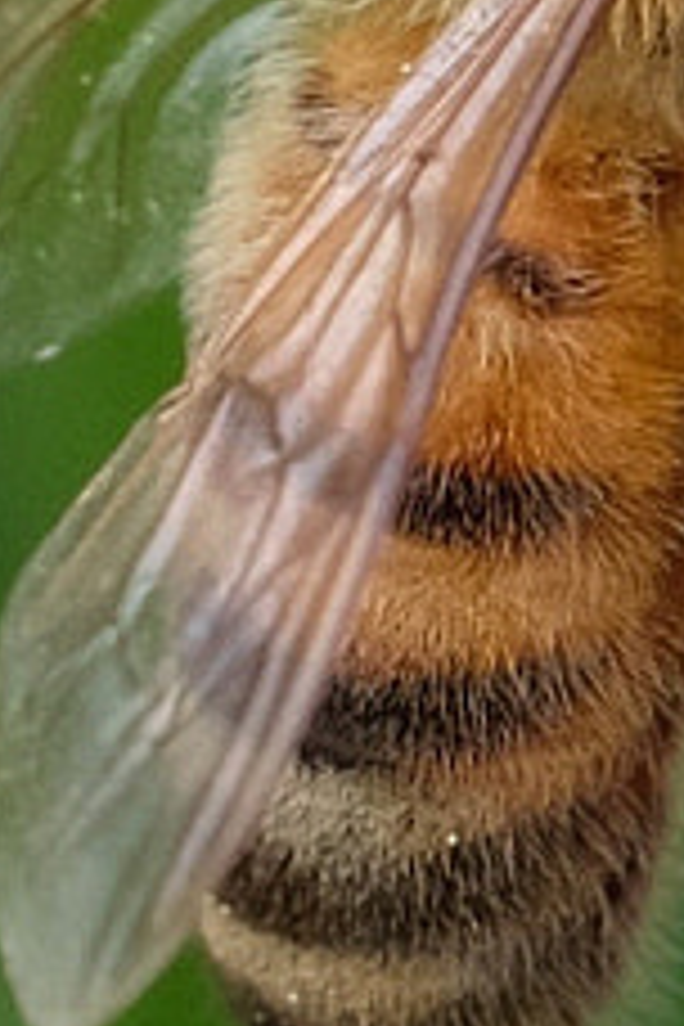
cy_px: -585
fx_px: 9803
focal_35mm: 344
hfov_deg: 3.9
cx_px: 1616
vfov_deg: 5.9
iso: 800
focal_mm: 32.9
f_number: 8
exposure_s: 1/400
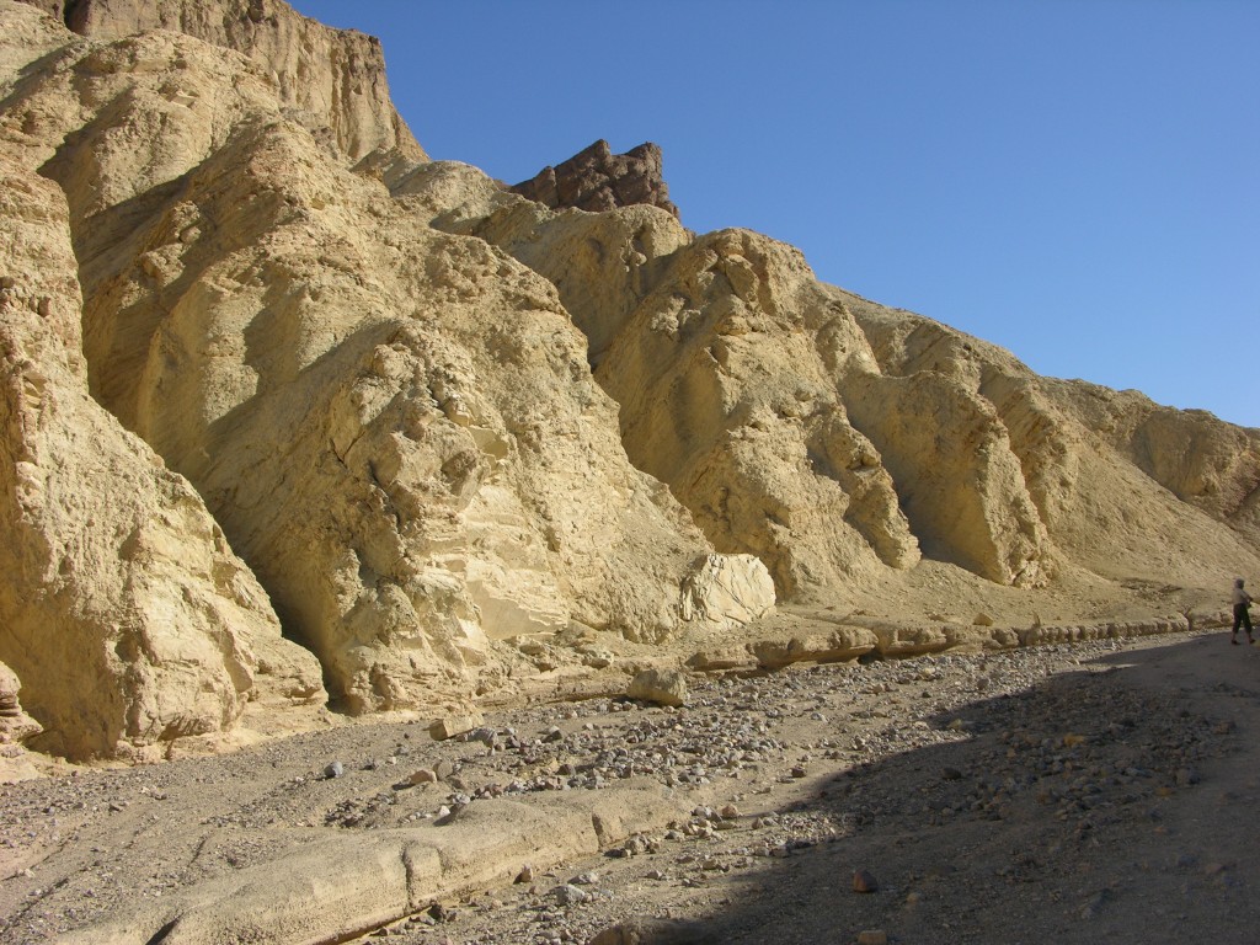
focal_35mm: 35
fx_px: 1274
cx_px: 630
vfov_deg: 40.7
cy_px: 472
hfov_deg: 52.6
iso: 50
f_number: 6.3
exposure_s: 1/234
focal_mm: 8.9
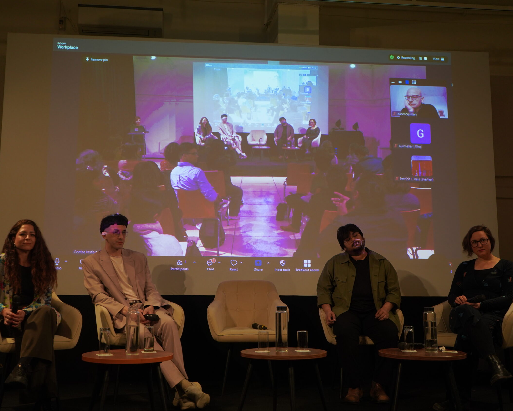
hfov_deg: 45.8
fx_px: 607
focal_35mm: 40
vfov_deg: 37.3
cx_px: 242
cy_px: 204
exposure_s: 1/160
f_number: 4
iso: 1000
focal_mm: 35
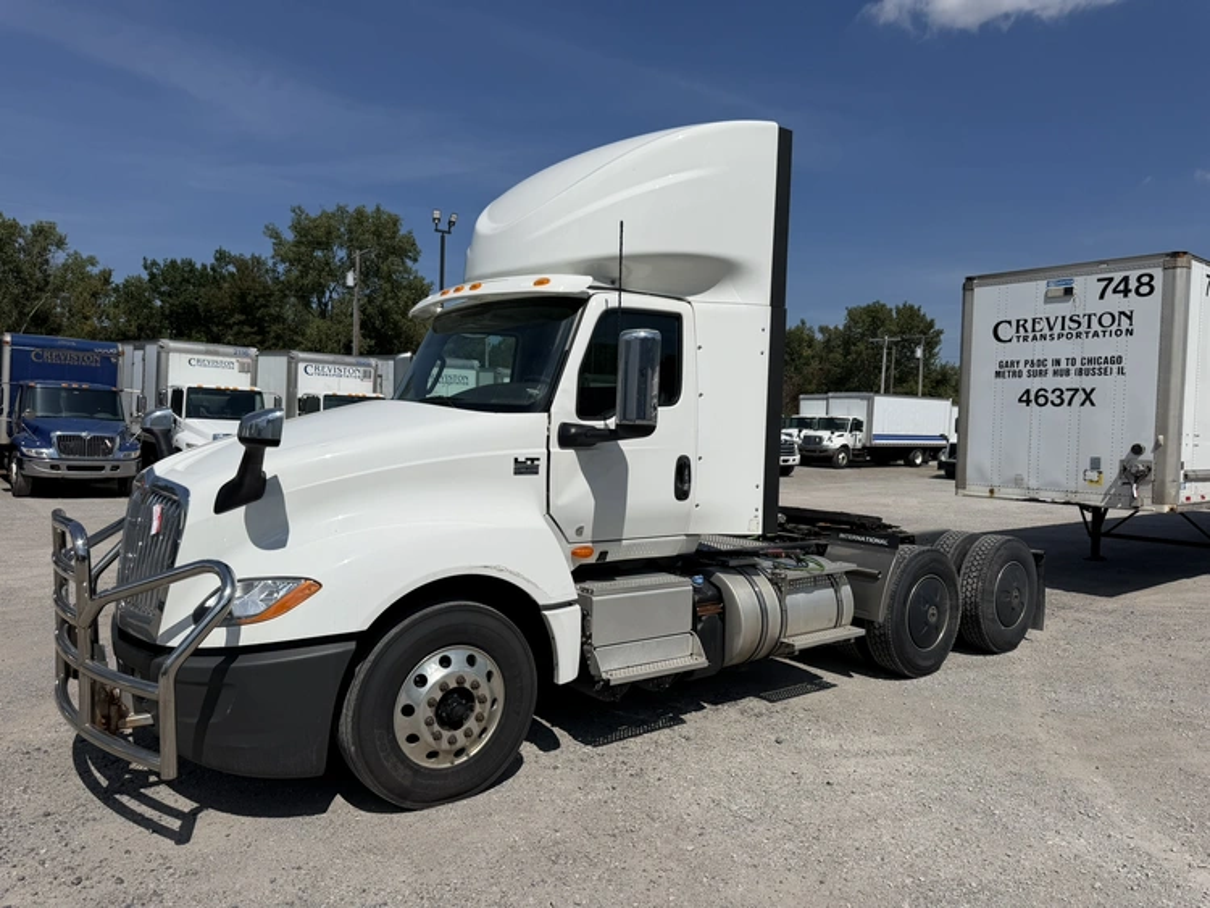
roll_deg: -1.8
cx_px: 605
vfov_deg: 56.8
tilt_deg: -0.6
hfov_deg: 71.6
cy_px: 454
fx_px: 839
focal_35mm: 24
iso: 80
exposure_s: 1/14286
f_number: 1.78
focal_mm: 6.76
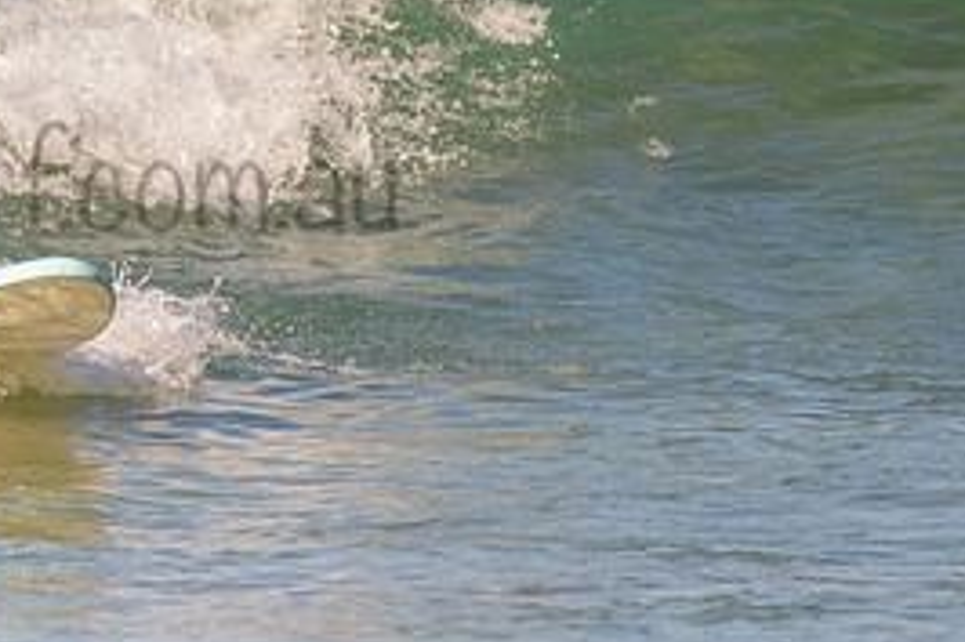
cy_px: -12
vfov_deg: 1.0
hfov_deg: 1.5
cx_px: -210
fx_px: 35842
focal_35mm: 1338
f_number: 5.6
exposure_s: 1/2000
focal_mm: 500
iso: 250
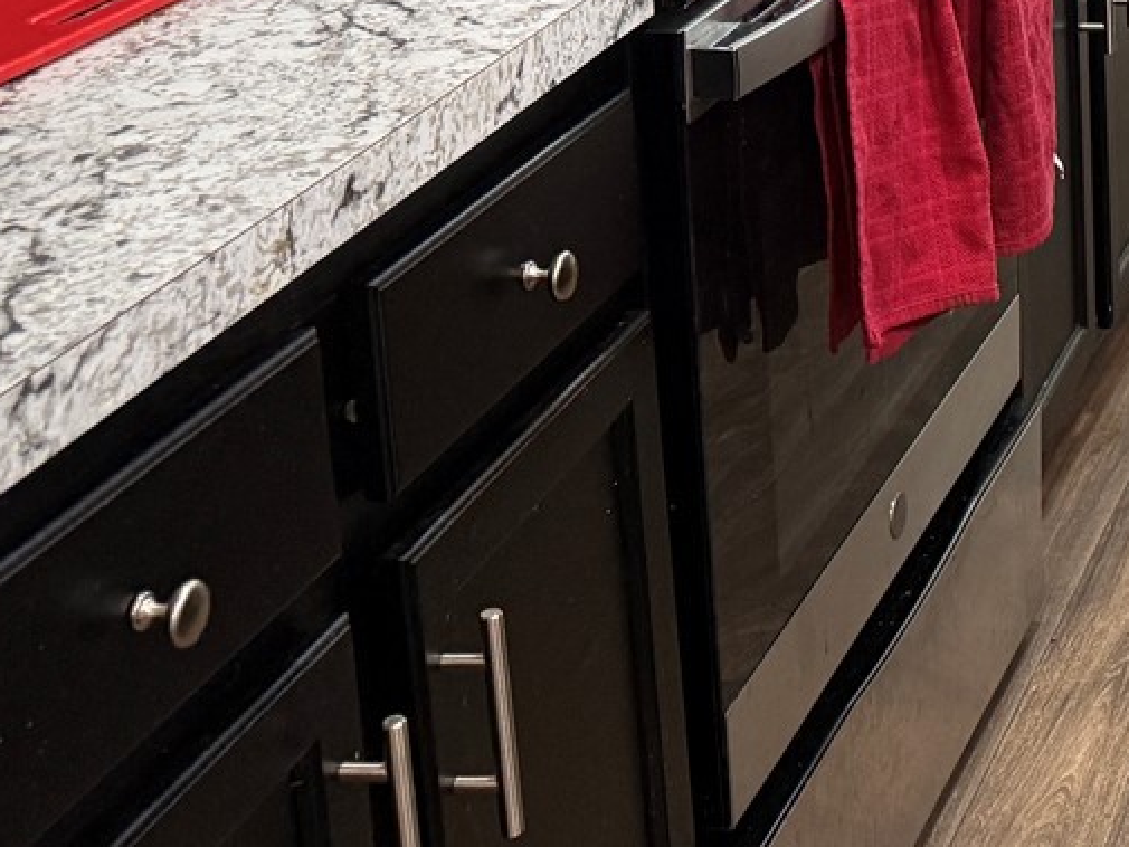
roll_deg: +0.2
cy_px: -226
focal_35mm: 76
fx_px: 2479
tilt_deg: -10.9
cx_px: 1585
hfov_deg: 22.2
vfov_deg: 18.2
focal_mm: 6.76
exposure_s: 1/60
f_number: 1.78
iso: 250
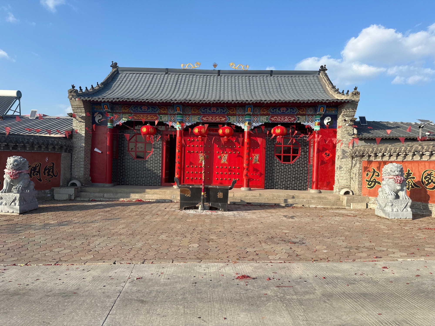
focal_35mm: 24
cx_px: 218
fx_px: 302
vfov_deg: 56.8
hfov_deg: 71.6
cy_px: 163
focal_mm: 6.86
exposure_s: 1/3058
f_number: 1.78
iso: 80
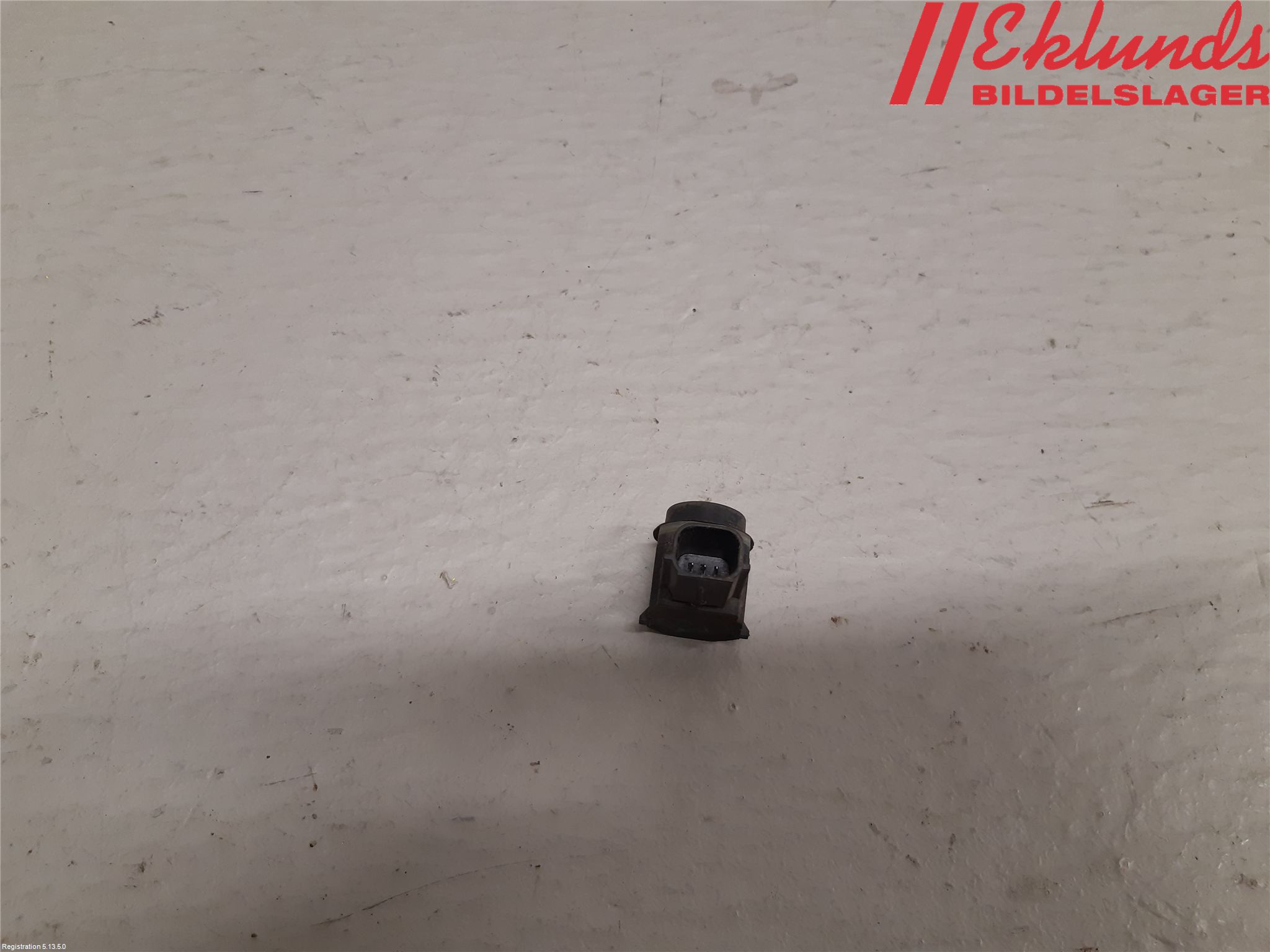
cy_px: 476
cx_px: 635
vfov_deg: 53.1
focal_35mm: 26
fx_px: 954
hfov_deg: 67.3
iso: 125
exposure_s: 1/50
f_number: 1.7
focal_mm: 3.93
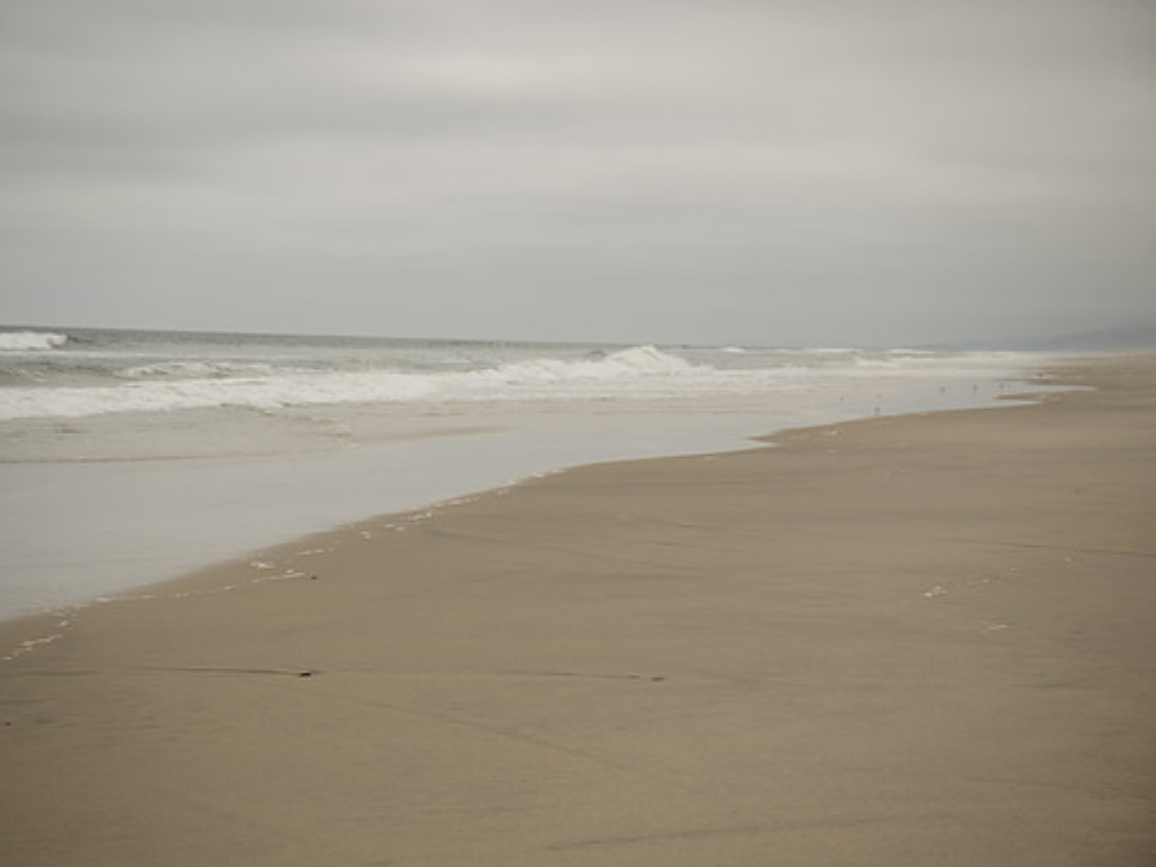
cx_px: 540
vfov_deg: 19.1
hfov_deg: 25.3
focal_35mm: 77
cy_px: 437
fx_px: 2571
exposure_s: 1/2500
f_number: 4
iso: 100
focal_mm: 70
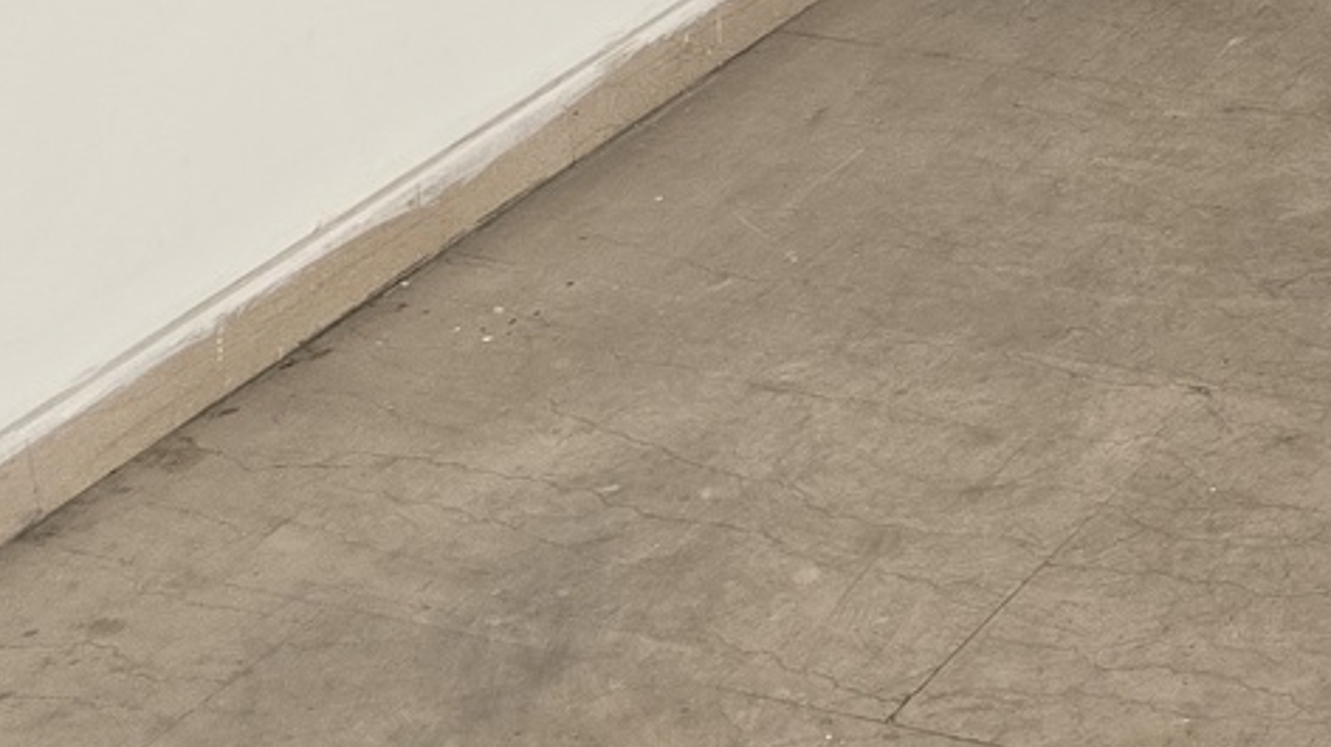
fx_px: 3598
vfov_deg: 10.9
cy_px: -705
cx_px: 1994
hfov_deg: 18.6
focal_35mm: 102
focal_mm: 6.3
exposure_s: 1/100
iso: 160
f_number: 1.7
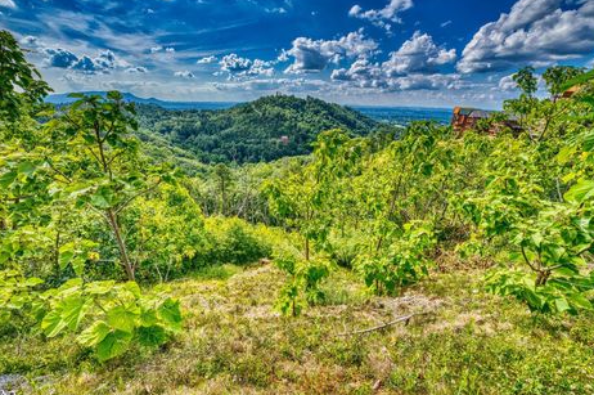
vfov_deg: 85.3
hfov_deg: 108.4
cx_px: 292
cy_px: 201
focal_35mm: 13
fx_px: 214
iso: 200
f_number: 9
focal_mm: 12
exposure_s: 1/160
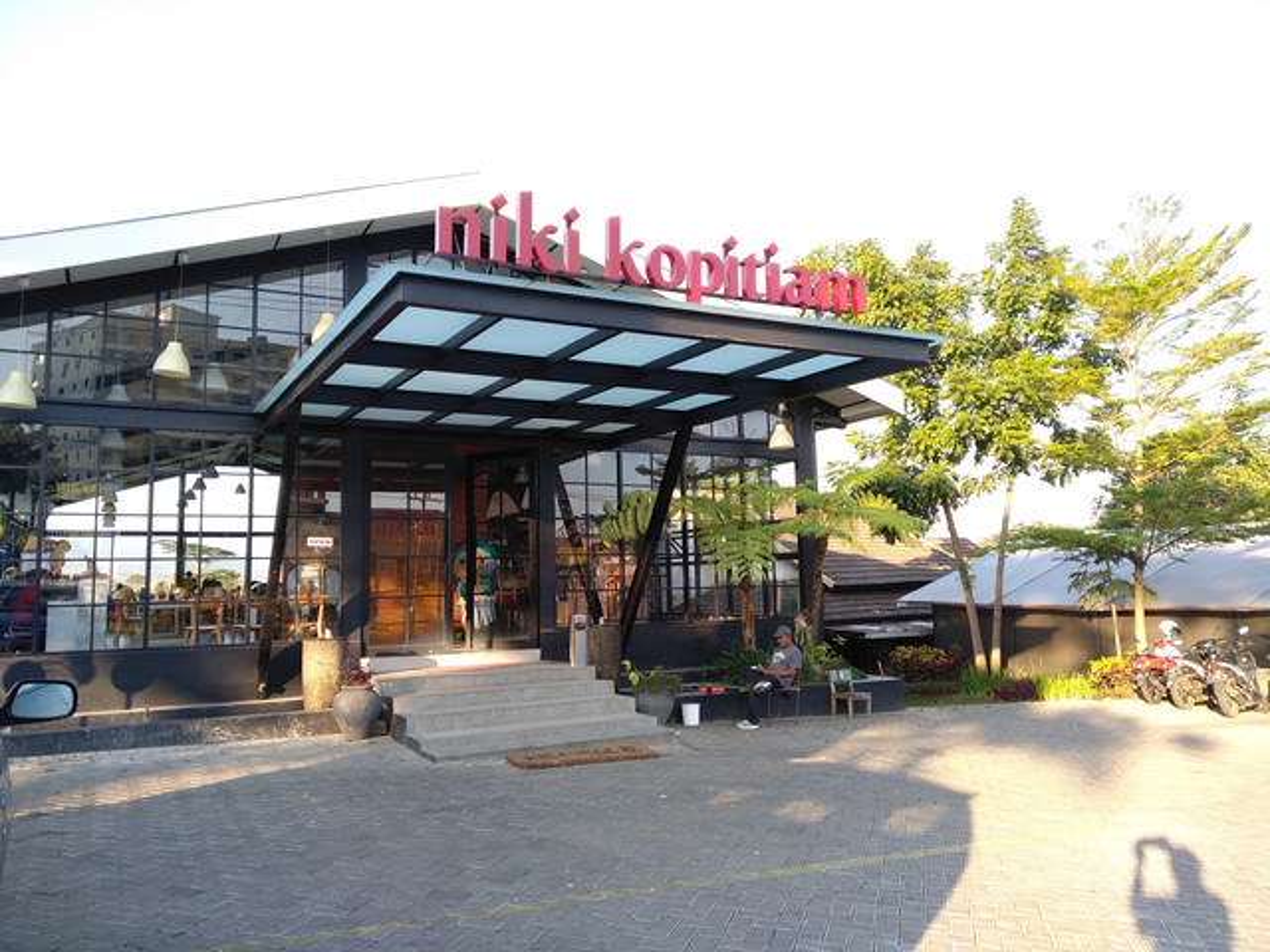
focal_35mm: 26
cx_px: 635
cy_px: 476
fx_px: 954
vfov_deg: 53.1
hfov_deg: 67.3
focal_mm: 3.82
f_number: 2.2
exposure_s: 1/122
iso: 125
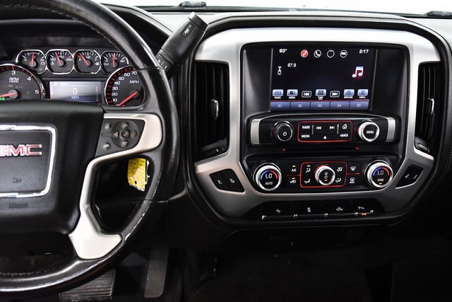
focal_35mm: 39
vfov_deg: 34.2
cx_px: 226
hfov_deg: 49.5
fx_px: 490
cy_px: 151
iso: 2500
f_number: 4.5
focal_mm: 26
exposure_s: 1/80
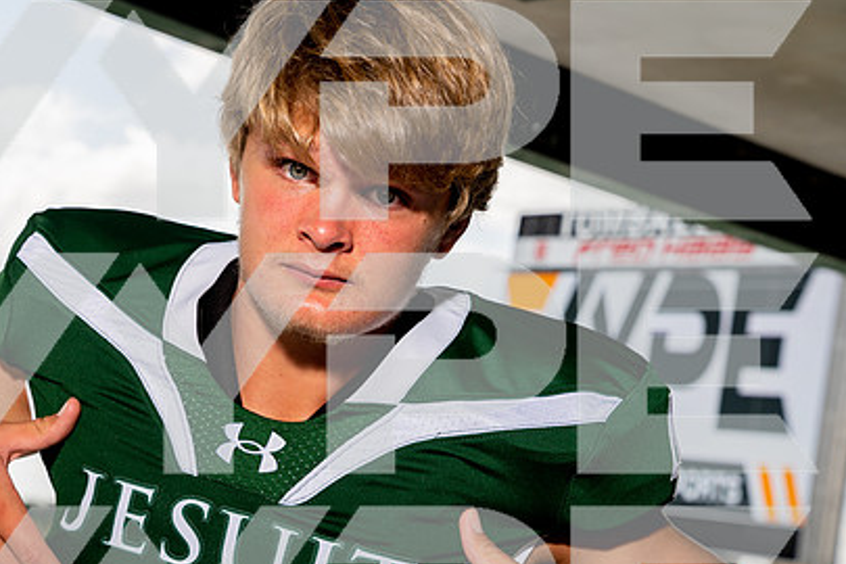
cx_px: 286
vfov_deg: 15.9
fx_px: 2021
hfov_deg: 23.5
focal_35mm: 86
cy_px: 365
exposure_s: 1/250
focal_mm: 60
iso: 100
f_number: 6.3
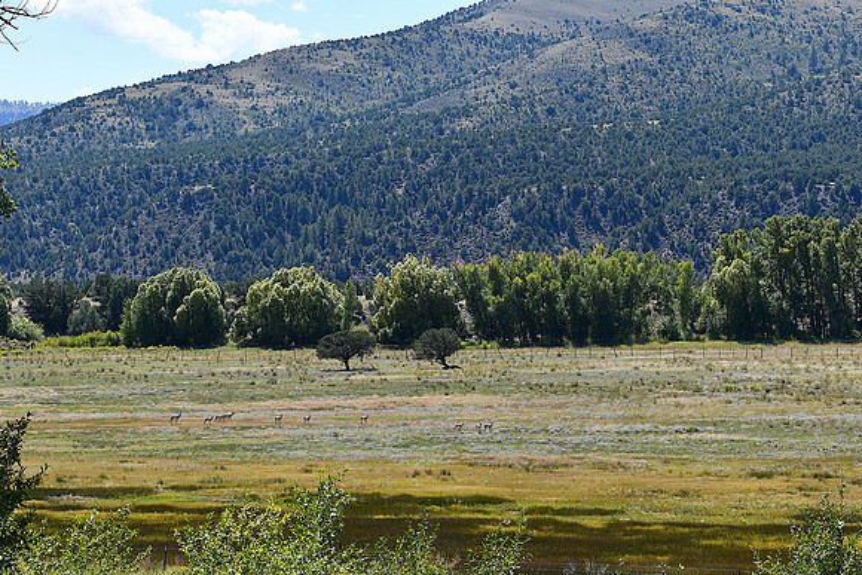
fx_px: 2802
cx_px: 431
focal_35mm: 117
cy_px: 288
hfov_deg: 17.5
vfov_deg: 11.7
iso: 110
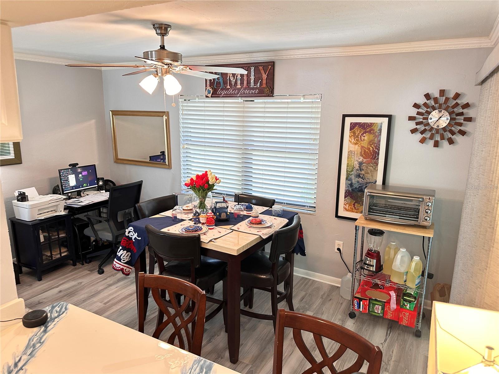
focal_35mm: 24
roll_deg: -1.1
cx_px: 250
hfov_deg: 71.6
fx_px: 346
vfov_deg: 56.8
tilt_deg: -12.8
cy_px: 187
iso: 200
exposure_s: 1/60
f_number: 1.78
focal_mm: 6.86
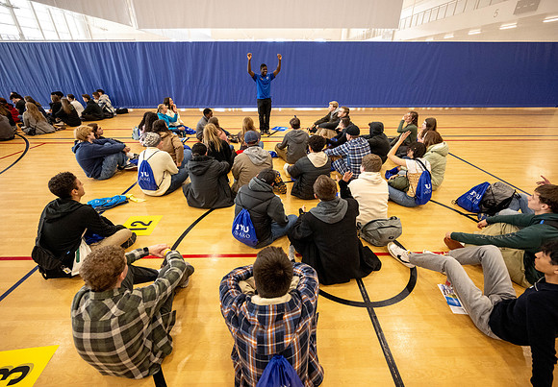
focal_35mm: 16
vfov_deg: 76.7
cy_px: 193
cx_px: 281
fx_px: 245
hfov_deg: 97.5
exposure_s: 1/320
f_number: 4
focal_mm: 15
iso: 4000
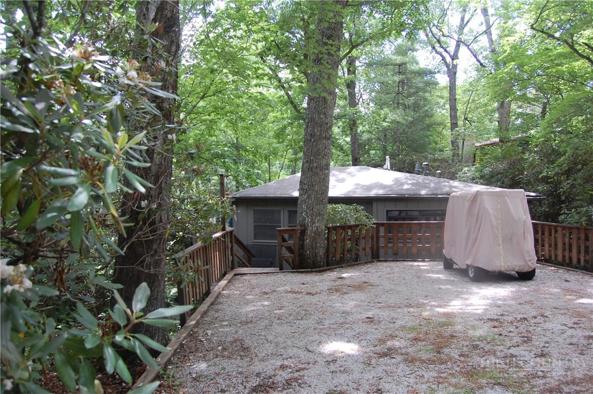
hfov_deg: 67.4
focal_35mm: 27
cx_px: 296
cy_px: 197
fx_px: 444
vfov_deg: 47.8
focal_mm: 18
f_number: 5
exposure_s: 1/100
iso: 400
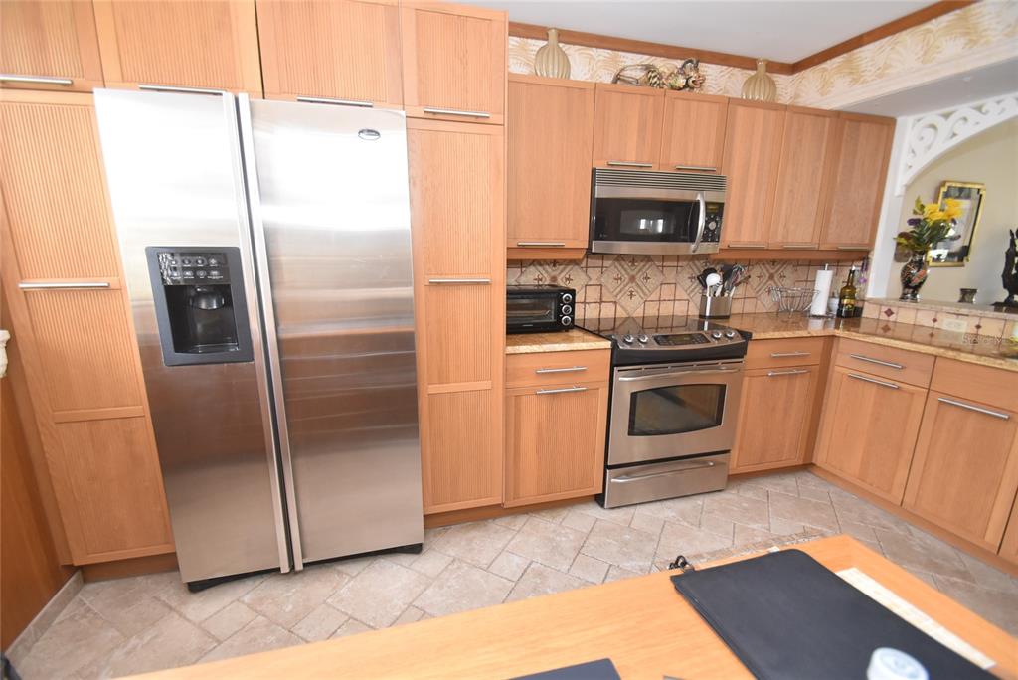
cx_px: 509
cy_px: 340
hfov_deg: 100.4
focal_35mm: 15
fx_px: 424
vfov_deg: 77.4
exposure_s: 1/60
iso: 1600
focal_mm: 10
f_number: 4
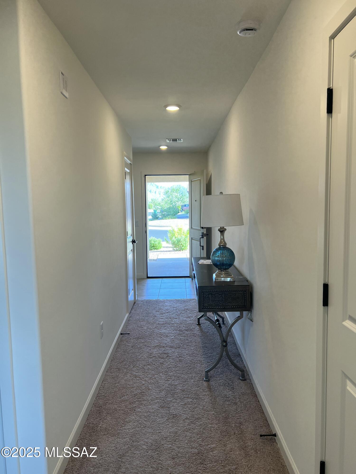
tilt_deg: -4.1
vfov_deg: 67.3
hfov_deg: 53.1
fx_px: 357
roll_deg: +1.6
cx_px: 178
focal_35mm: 26
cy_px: 237
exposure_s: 1/142
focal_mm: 5.7
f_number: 1.5
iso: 64
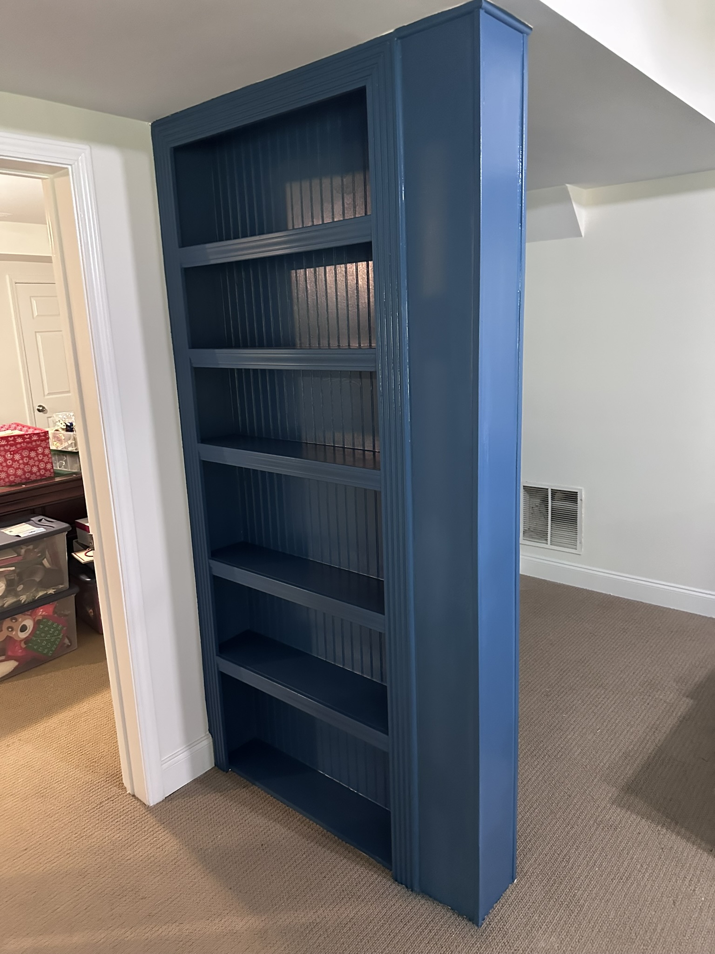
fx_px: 661
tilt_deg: -10.3
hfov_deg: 56.8
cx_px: 358
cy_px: 477
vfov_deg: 71.6
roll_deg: +0.4
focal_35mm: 24
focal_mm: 6.86
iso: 1000
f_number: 1.78
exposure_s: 1/40
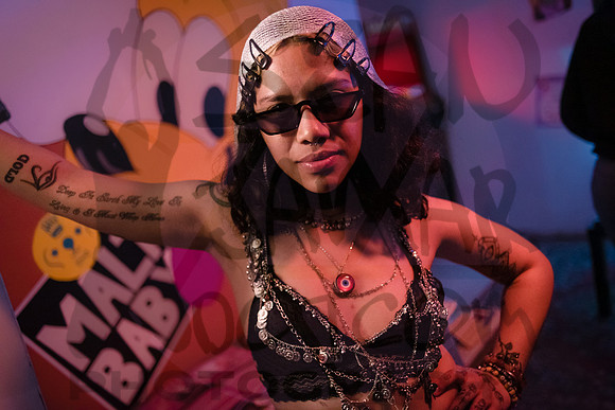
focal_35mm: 35
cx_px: 308
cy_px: 205
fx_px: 598
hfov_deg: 54.4
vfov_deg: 37.9
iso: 5000
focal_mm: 35
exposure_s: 1/250
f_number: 2
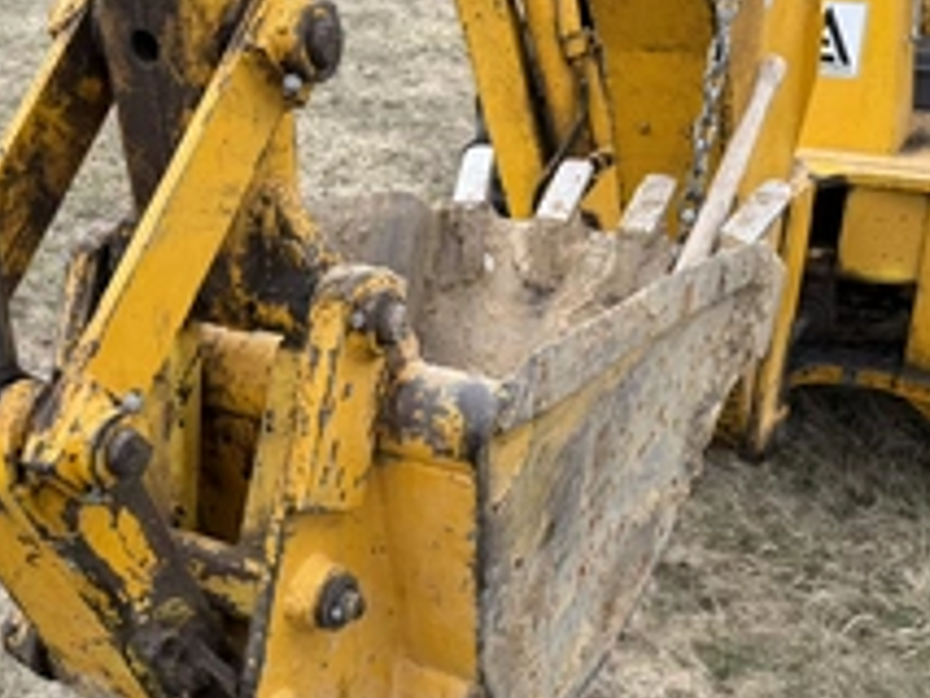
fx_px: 1210
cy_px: 454
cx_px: 424
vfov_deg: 32.0
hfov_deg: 42.0
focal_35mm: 45
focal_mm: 6.76
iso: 80
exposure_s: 1/622
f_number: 1.78
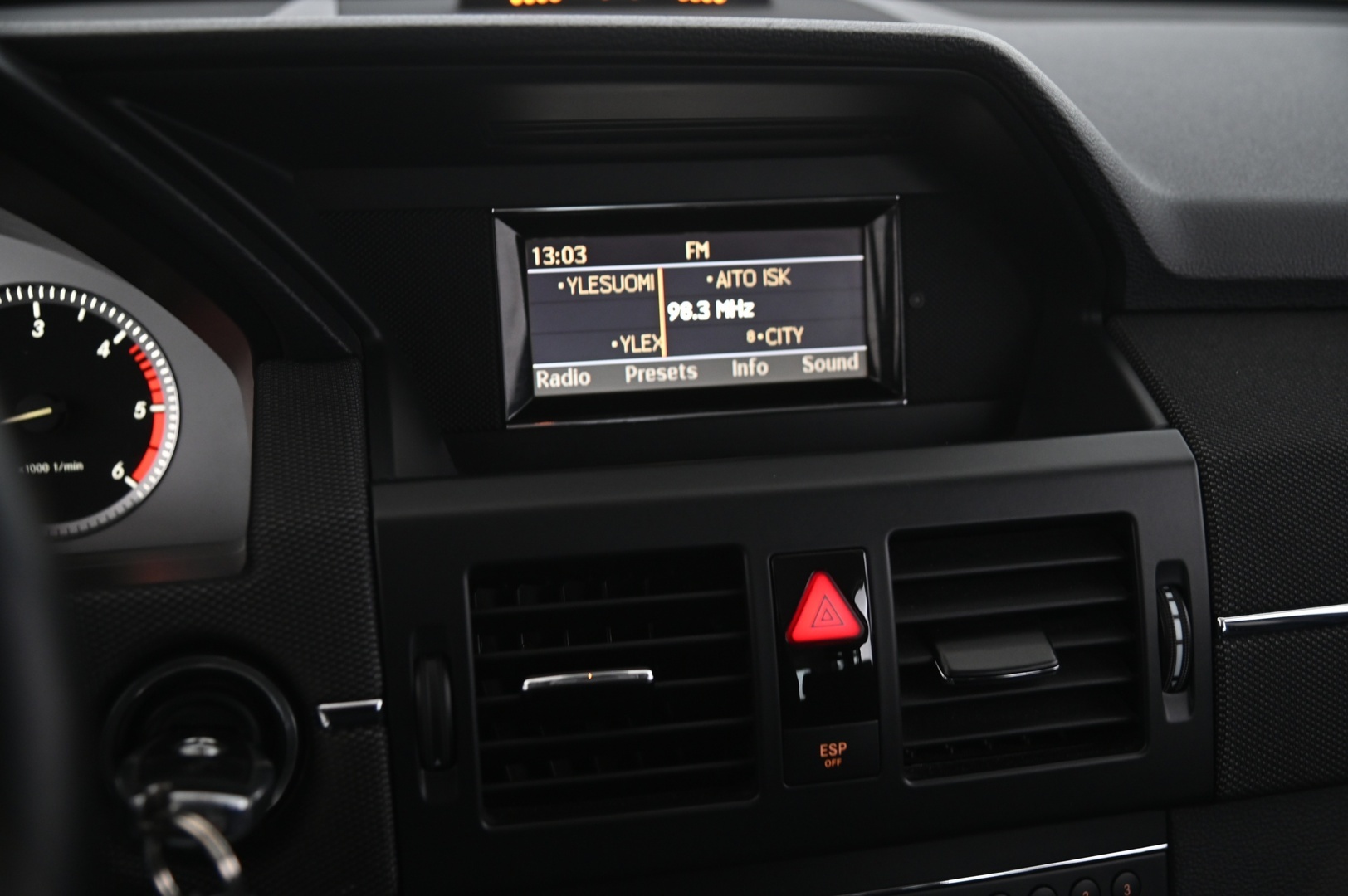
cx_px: 674
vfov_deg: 35.0
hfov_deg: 50.7
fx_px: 1422
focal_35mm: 38
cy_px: 448
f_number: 4
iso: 2000
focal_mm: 38
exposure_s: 1/20
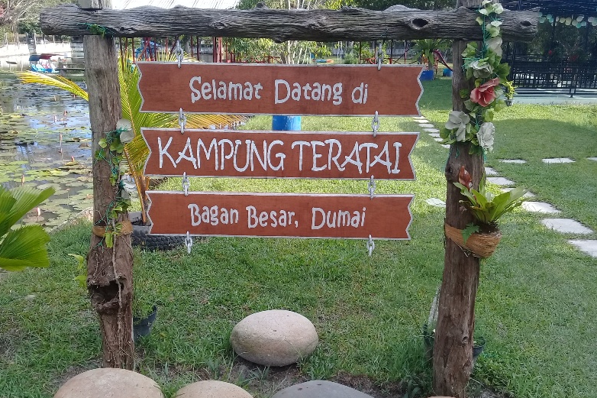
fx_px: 547
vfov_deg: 39.9
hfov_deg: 57.2
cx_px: 295
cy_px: 214
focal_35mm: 33
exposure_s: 1/305
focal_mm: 3.3
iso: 50
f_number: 2.2
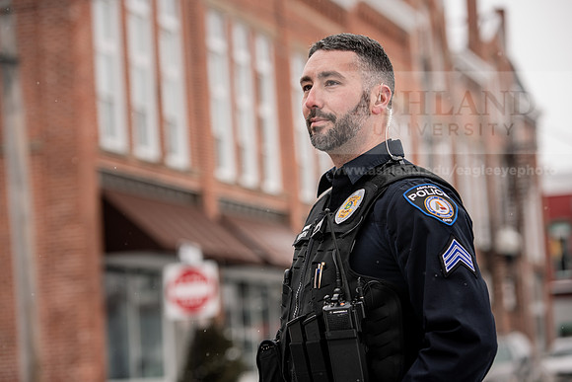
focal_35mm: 112
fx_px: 1780
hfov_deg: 18.3
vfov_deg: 12.2
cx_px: 286
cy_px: 191
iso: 125
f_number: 4
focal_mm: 112
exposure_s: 1/500
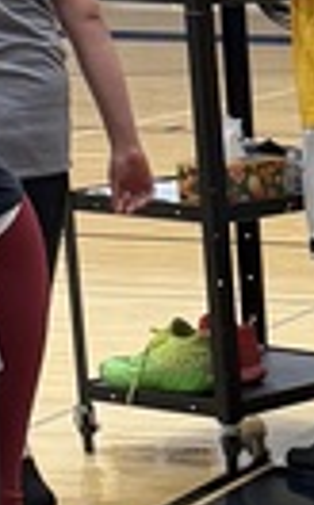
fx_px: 2723
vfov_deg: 10.4
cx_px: 804
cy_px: 673
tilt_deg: -16.3
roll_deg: -0.7
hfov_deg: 6.2
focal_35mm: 198
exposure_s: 1/60
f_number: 1.78
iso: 125
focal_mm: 6.76
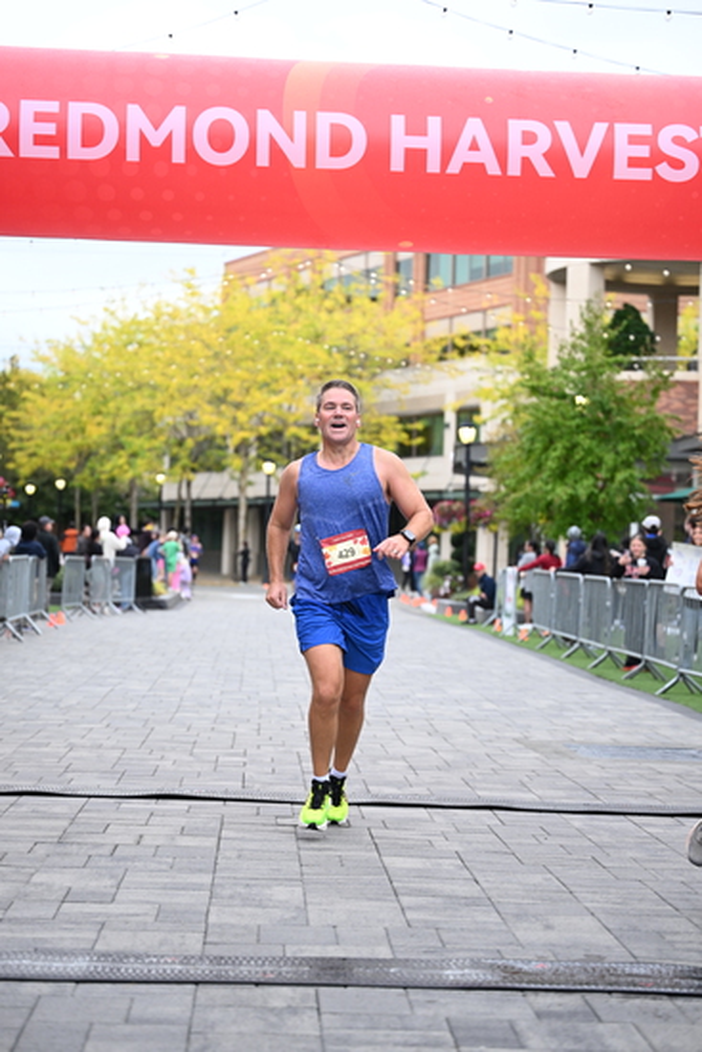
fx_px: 2046
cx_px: 351
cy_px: 526
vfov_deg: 28.8
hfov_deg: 19.5
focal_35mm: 70
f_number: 2.8
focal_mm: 70
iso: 1000
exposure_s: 1/1600
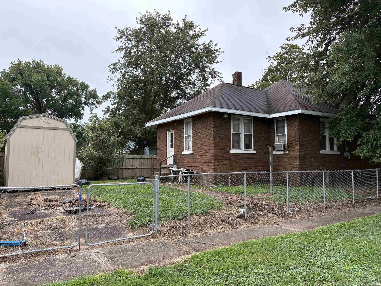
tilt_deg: +4.6
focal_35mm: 26
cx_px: 190
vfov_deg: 53.1
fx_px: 286
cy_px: 143
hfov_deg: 67.3
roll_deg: +0.2
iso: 64
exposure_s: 1/338
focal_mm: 5.96
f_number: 1.6
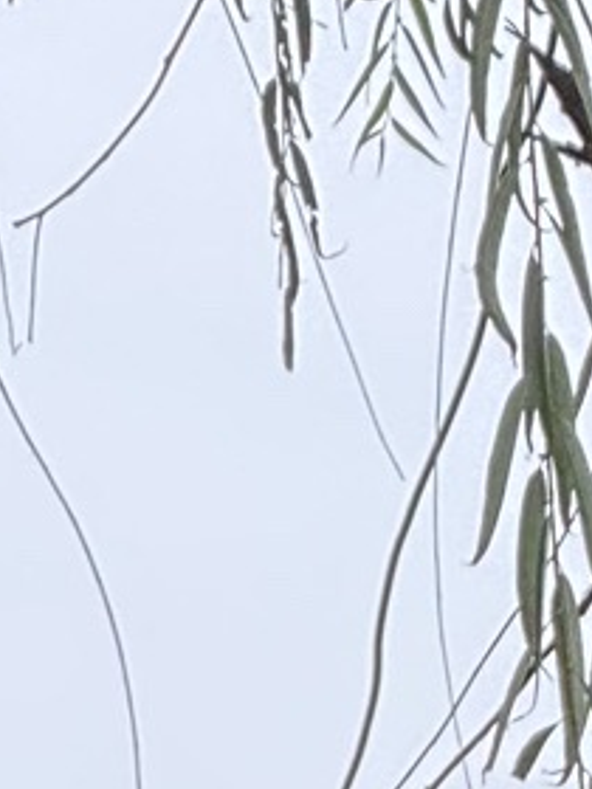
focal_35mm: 856
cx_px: 1232
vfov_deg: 2.3
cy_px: 2257
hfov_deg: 1.7
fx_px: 19519
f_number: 2.8
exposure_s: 1/114
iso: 50
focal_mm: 15.66
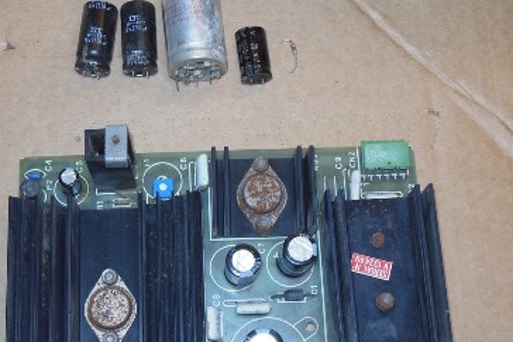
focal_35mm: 55
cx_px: 199
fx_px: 784
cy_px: 203
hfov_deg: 36.1
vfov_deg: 24.6
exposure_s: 1/30
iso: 125
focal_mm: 7.7
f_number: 3.8
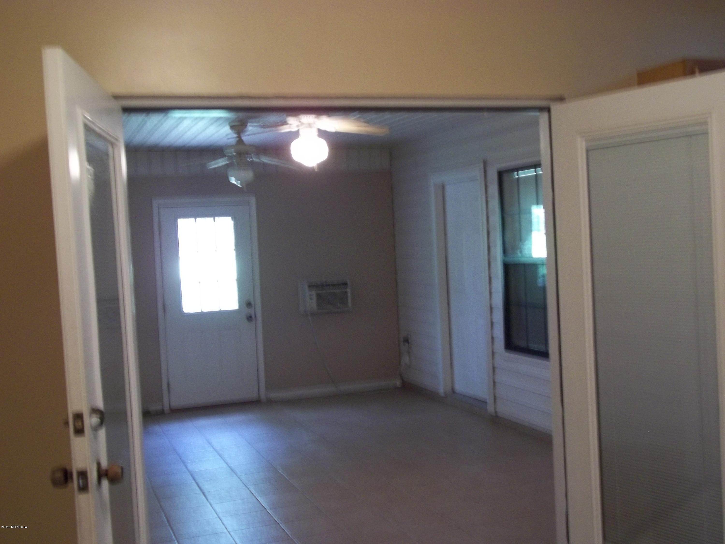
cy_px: 272
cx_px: 362
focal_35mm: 39
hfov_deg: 47.9
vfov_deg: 36.8
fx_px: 817
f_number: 3.2
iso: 160
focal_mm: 7.1
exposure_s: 1/10
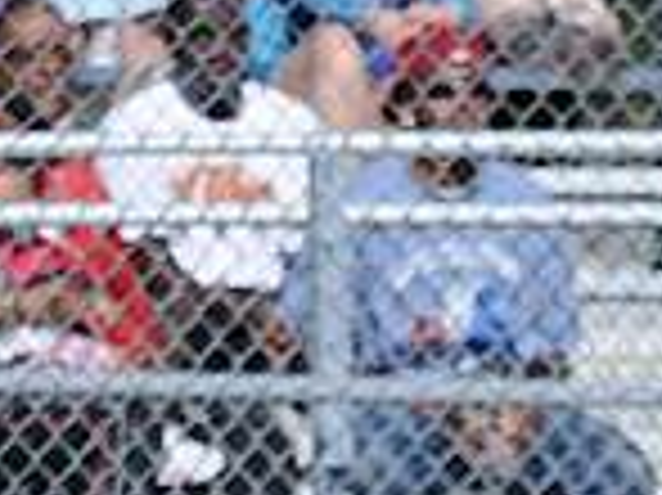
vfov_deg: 1.1
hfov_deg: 1.5
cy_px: 922
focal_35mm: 1325
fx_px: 25319
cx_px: 651
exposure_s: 1/1600
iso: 200
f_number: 4
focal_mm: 300
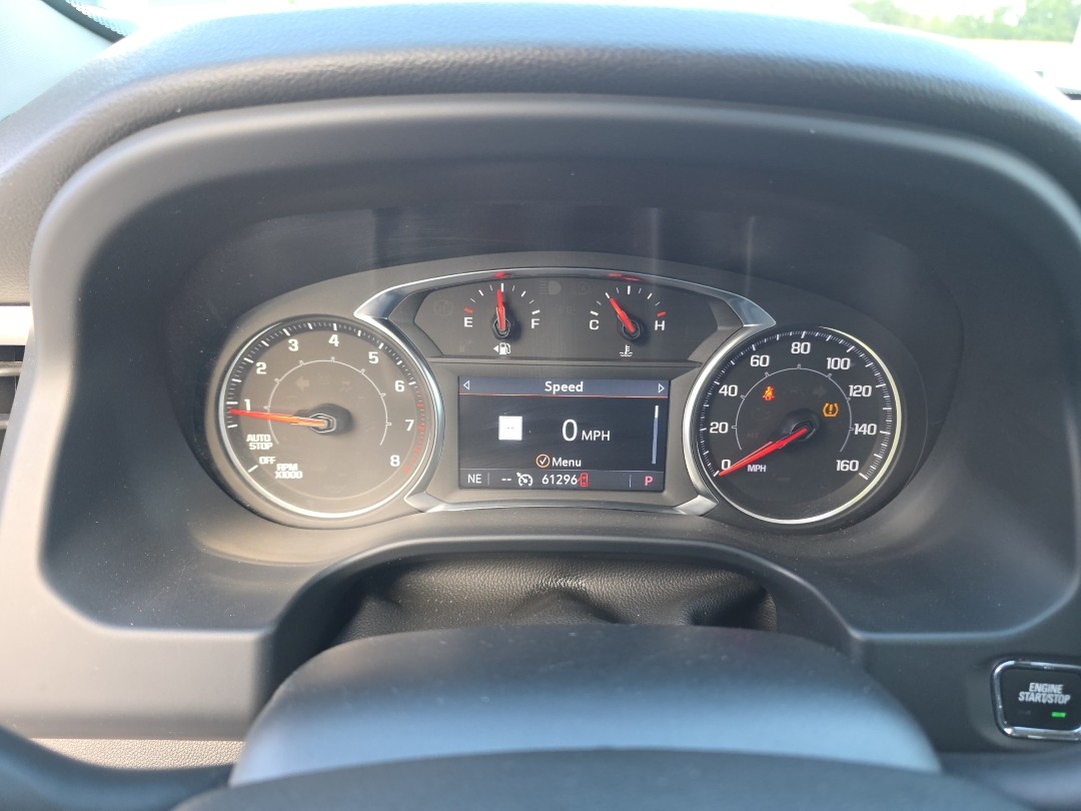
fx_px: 718
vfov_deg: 58.9
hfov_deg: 73.9
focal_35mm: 23
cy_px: 406
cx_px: 540
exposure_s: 1/120
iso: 160
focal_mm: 6.3
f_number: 1.7
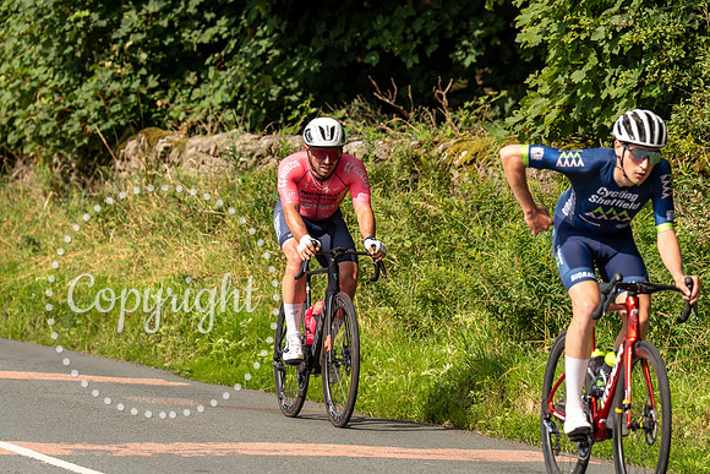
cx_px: 364
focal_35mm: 257
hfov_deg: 8.0
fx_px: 5065
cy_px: 150
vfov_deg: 5.4
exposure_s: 1/800
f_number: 4.5
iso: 100
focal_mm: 188
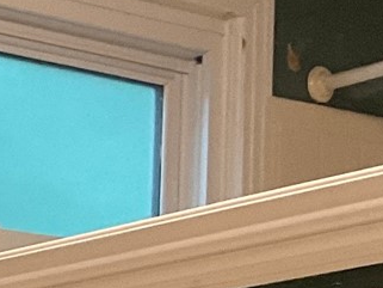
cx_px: -297
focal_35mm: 185
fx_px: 2048
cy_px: 711
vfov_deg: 7.5
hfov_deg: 10.1
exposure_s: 1/60
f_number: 1.8
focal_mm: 3
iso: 80
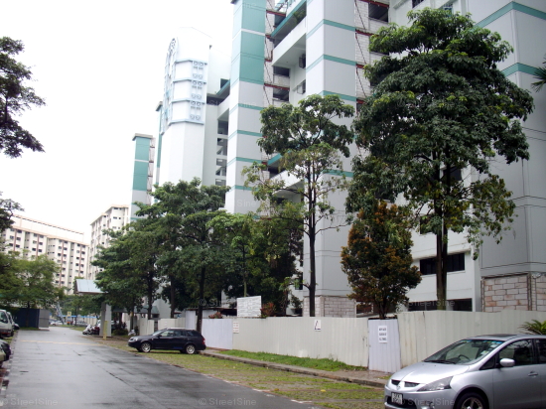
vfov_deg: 38.6
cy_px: 204
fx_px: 583
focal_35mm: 37
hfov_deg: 50.2
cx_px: 273
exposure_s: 1/60
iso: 80
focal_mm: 6.2
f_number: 5.6
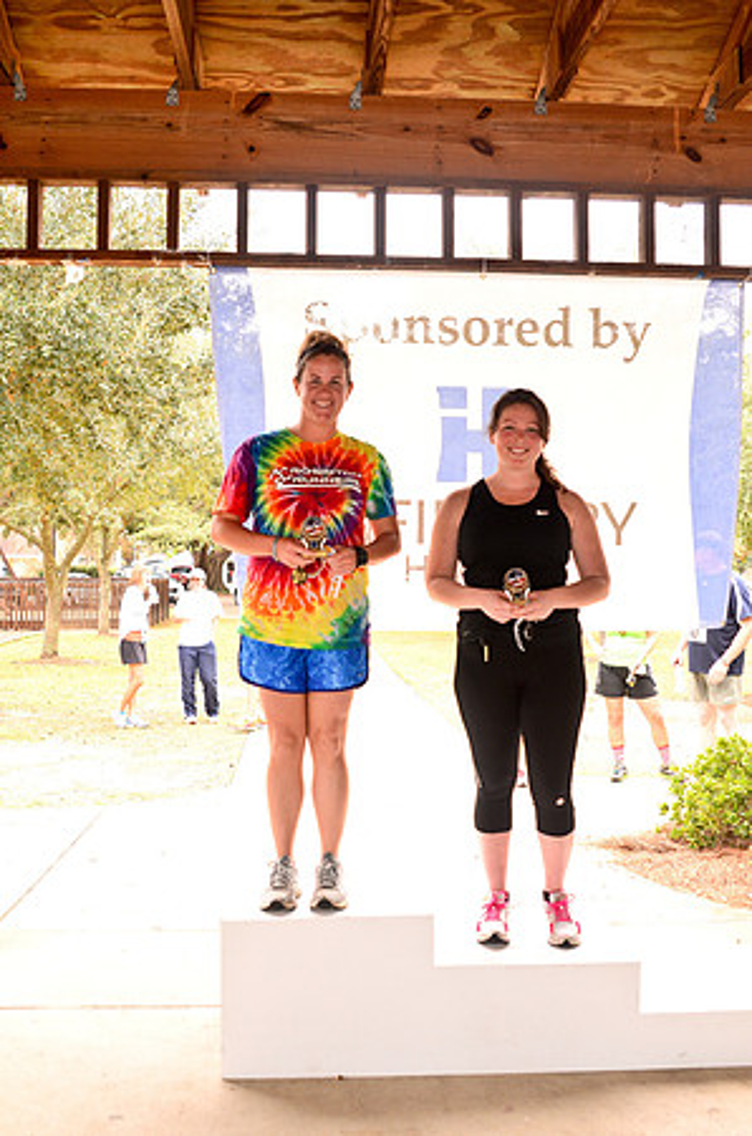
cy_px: 568
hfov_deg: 32.9
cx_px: 376
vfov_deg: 48.0
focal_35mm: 40
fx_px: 1275
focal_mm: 27
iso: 640
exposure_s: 1/125
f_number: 4
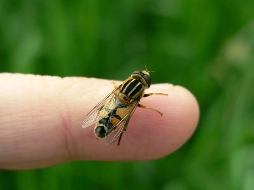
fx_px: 602
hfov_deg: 23.8
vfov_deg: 18.0
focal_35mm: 82
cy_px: 95
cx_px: 127
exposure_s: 1/60
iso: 80
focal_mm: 13.6
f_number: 2.8
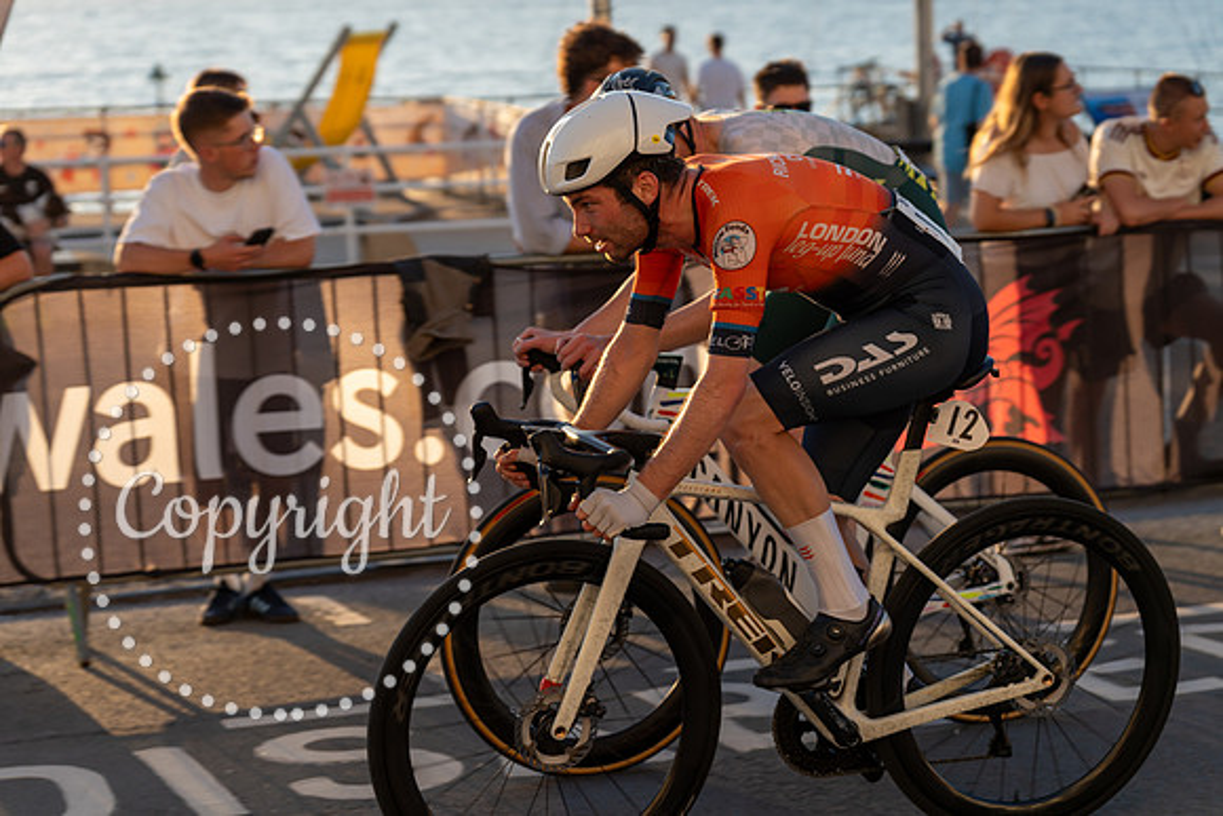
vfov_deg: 19.5
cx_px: 612
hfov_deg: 28.8
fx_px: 2379
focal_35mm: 70
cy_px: 408
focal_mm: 70
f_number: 3.5
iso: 200
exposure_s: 1/1000
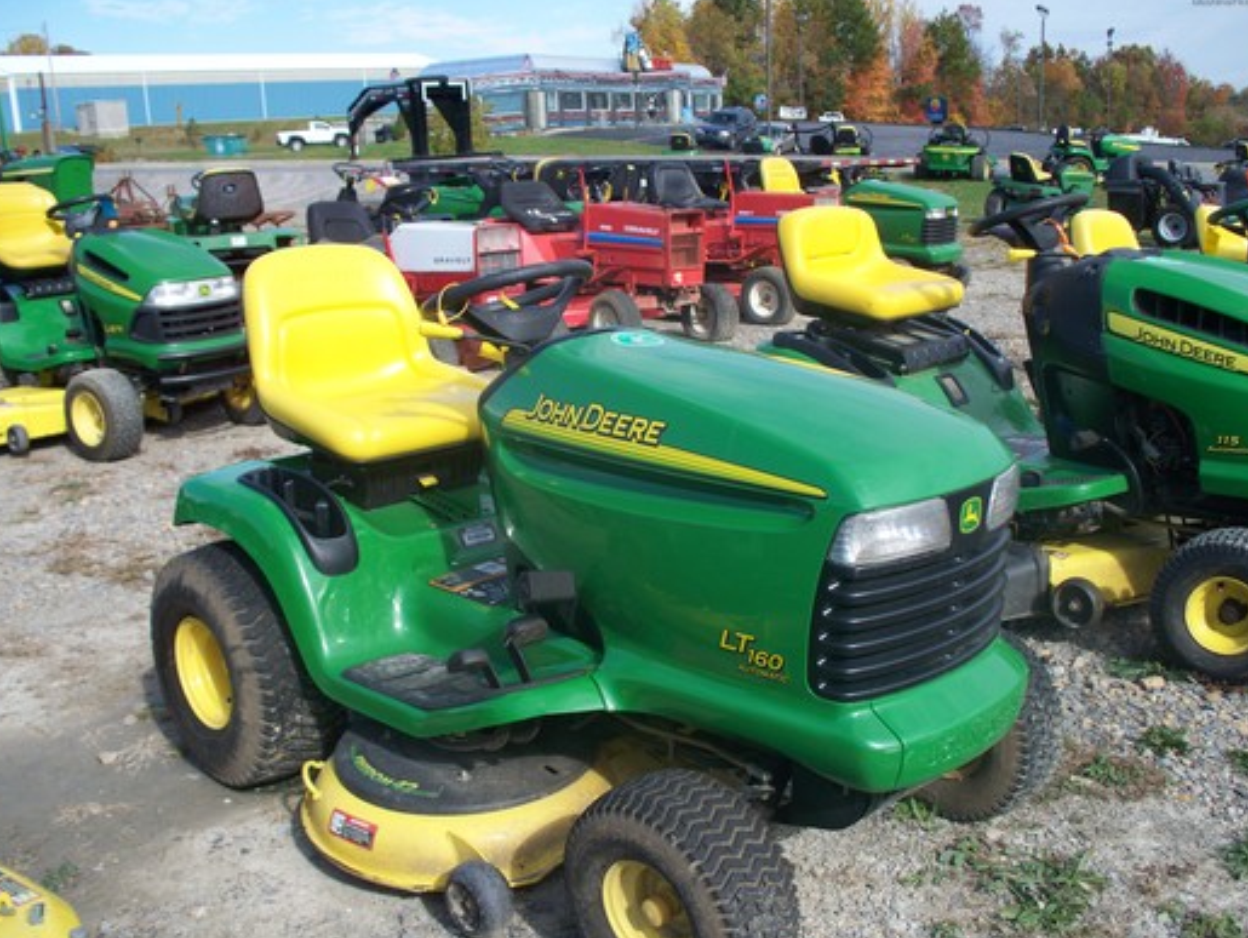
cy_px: 485
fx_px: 1371
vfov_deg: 37.8
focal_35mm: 38
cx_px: 623
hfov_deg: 48.9
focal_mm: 7.54
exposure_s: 1/640
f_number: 2.8
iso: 64
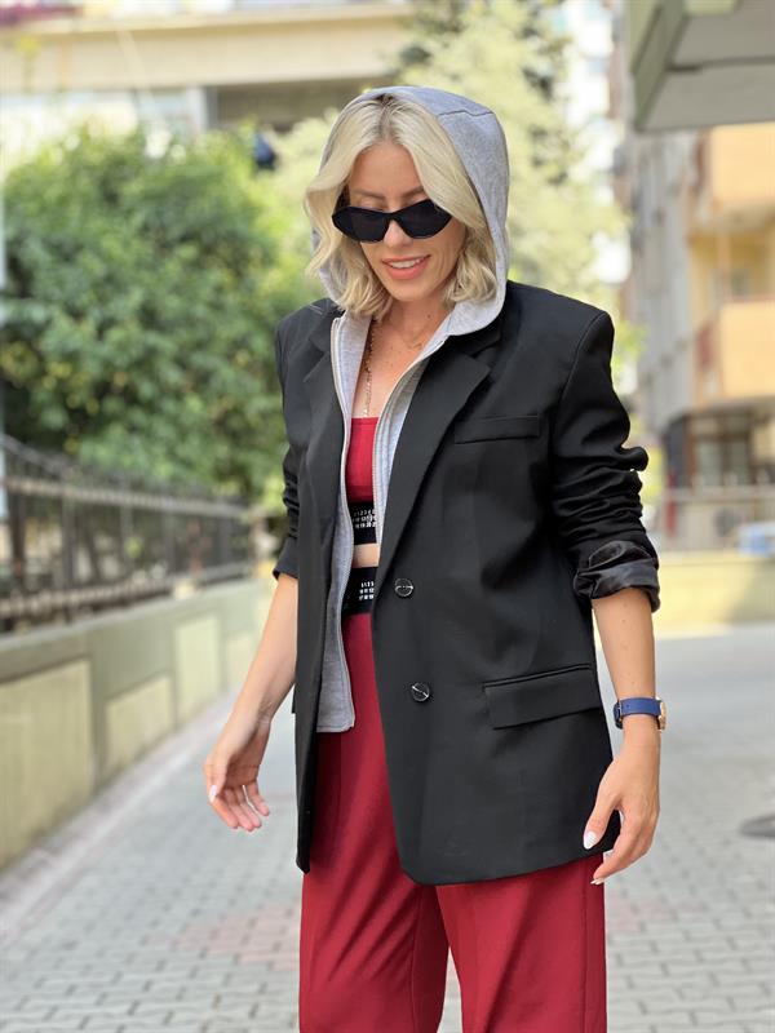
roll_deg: +2.0
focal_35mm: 77
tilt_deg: +2.2
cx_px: 388
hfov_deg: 19.1
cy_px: 516
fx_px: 2299
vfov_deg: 25.3
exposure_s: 1/121
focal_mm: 9
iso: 80
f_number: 2.8
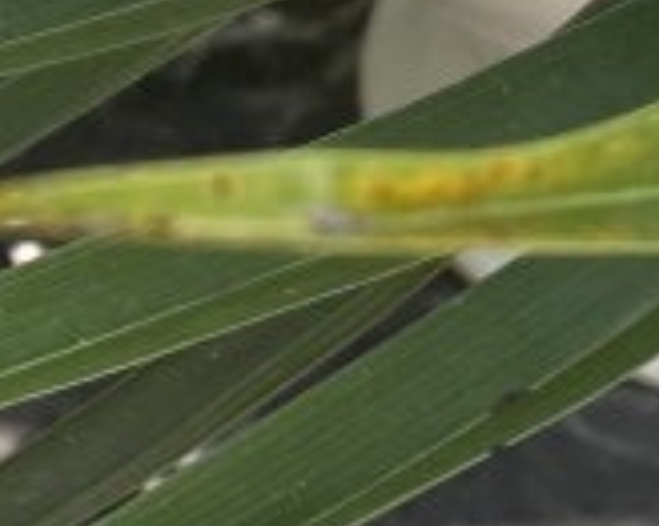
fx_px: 3626
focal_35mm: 186
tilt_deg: -30.7
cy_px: -450
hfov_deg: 10.1
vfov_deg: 8.0
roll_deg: +1.3
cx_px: -261
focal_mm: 4.2
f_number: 1.6
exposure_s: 1/129
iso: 32
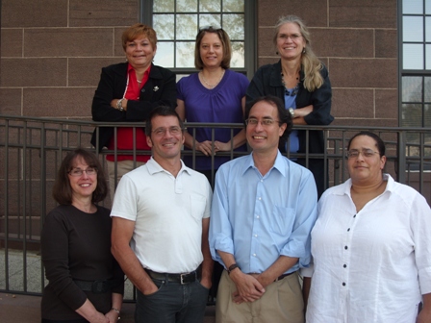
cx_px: 216
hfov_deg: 34.3
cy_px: 162
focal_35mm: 56
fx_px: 697
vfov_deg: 26.1
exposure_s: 1/109
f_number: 3.1
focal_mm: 9.3
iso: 50
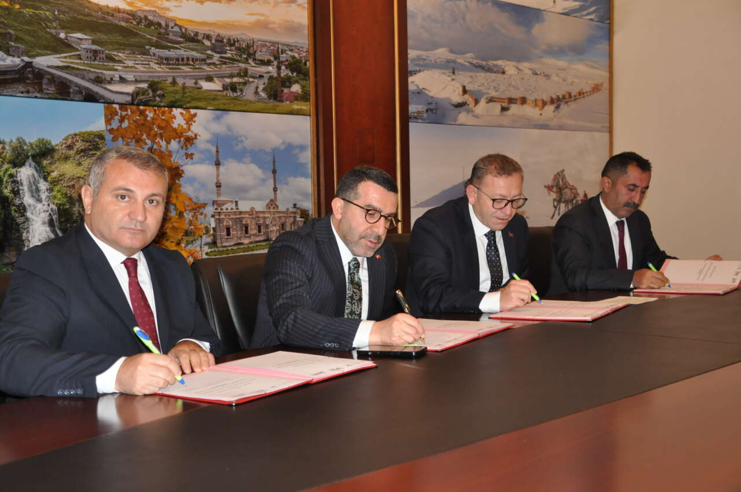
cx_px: 370
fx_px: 925
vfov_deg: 29.8
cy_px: 246
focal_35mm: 45
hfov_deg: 43.7
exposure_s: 1/60
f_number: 4.5
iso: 1000
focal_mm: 30
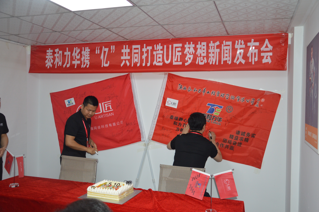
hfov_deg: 57.3
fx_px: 292
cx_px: 160
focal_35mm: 33
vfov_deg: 39.9
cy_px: 106
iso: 720
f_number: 3.8
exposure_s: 1/60
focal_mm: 22
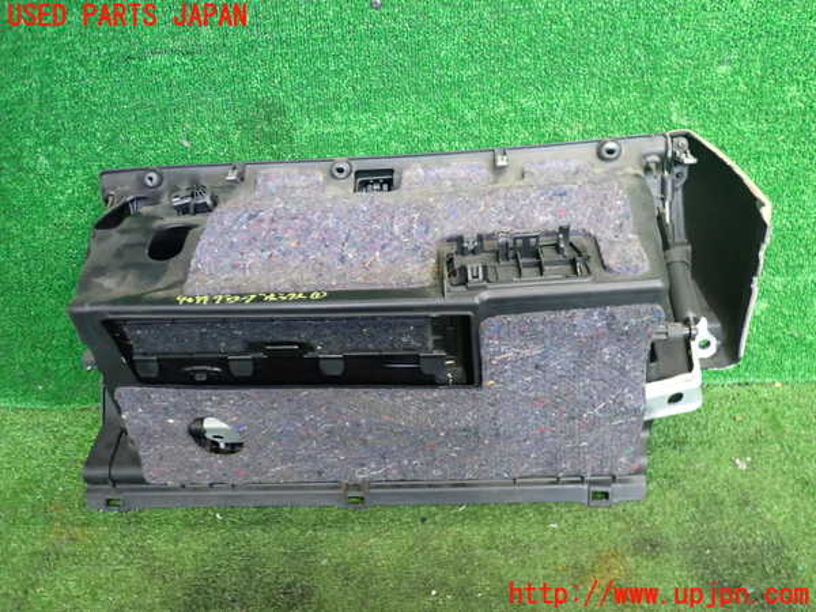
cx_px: 408
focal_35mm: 30
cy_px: 306
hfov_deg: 60.0
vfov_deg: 46.8
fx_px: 707
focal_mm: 5.4
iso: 800
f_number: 2.3
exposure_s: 1/60
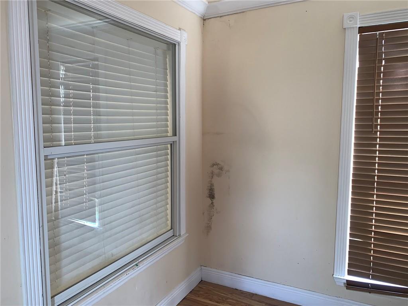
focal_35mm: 26
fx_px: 306
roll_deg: -0.2
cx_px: 204
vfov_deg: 53.1
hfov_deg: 67.3
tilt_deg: -6.5
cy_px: 153
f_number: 1.8
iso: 50
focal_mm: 4.25
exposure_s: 1/18
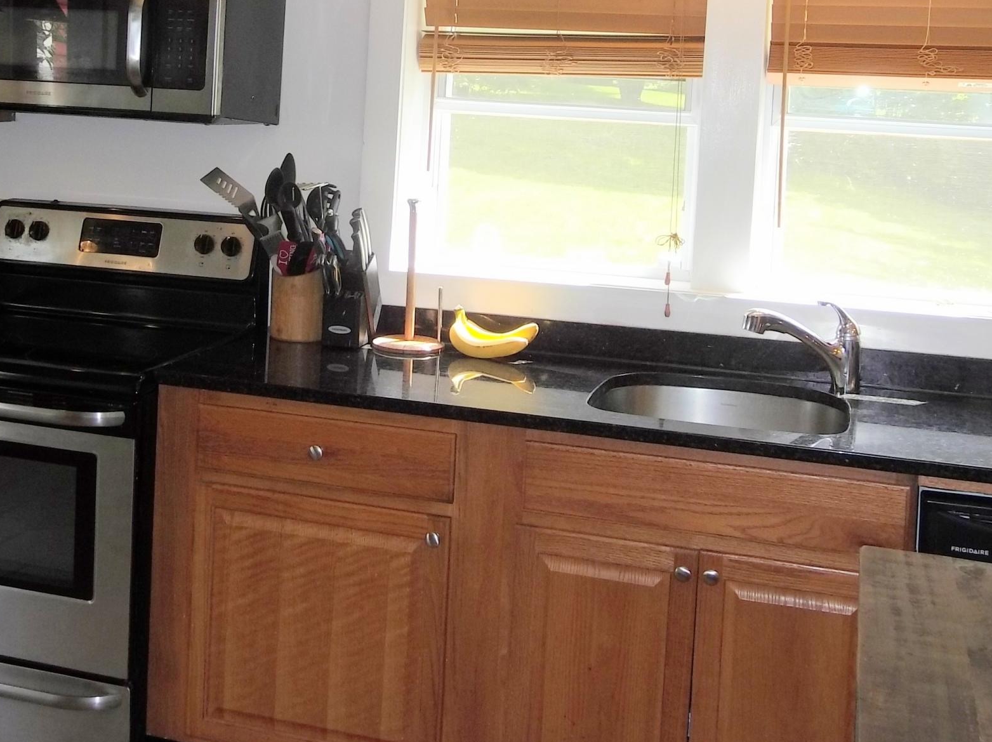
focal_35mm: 48
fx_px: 1374
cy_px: 131
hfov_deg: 39.6
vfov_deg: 29.4
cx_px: 437
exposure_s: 1/125
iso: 100
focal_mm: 4.5
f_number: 3.5
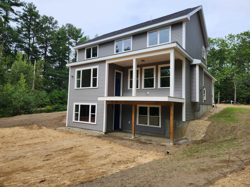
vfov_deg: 58.9
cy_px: 94
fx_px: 166
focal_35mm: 23
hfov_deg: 73.9
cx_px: 125
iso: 20
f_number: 1.8
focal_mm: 5.4
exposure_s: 1/978
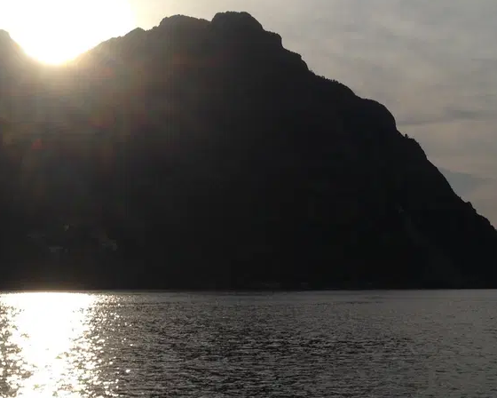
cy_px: 233
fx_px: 1015
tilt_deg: +5.0
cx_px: 386
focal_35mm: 69
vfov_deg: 22.1
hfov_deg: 27.1
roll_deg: -1.3
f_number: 2.4
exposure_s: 1/6803
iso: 50
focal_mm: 4.12
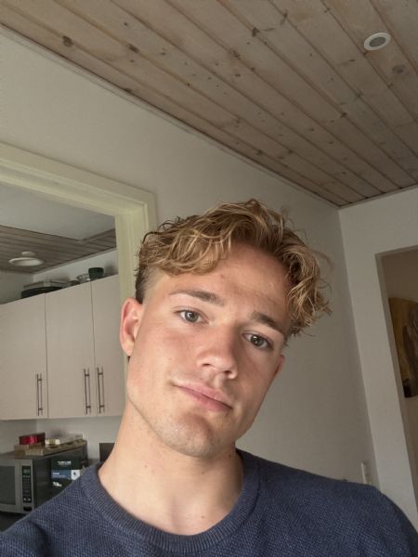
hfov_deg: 46.8
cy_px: 278
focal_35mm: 30
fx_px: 483
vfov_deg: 60.0
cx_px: 209
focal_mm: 2.69
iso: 200
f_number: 1.9
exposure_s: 1/60
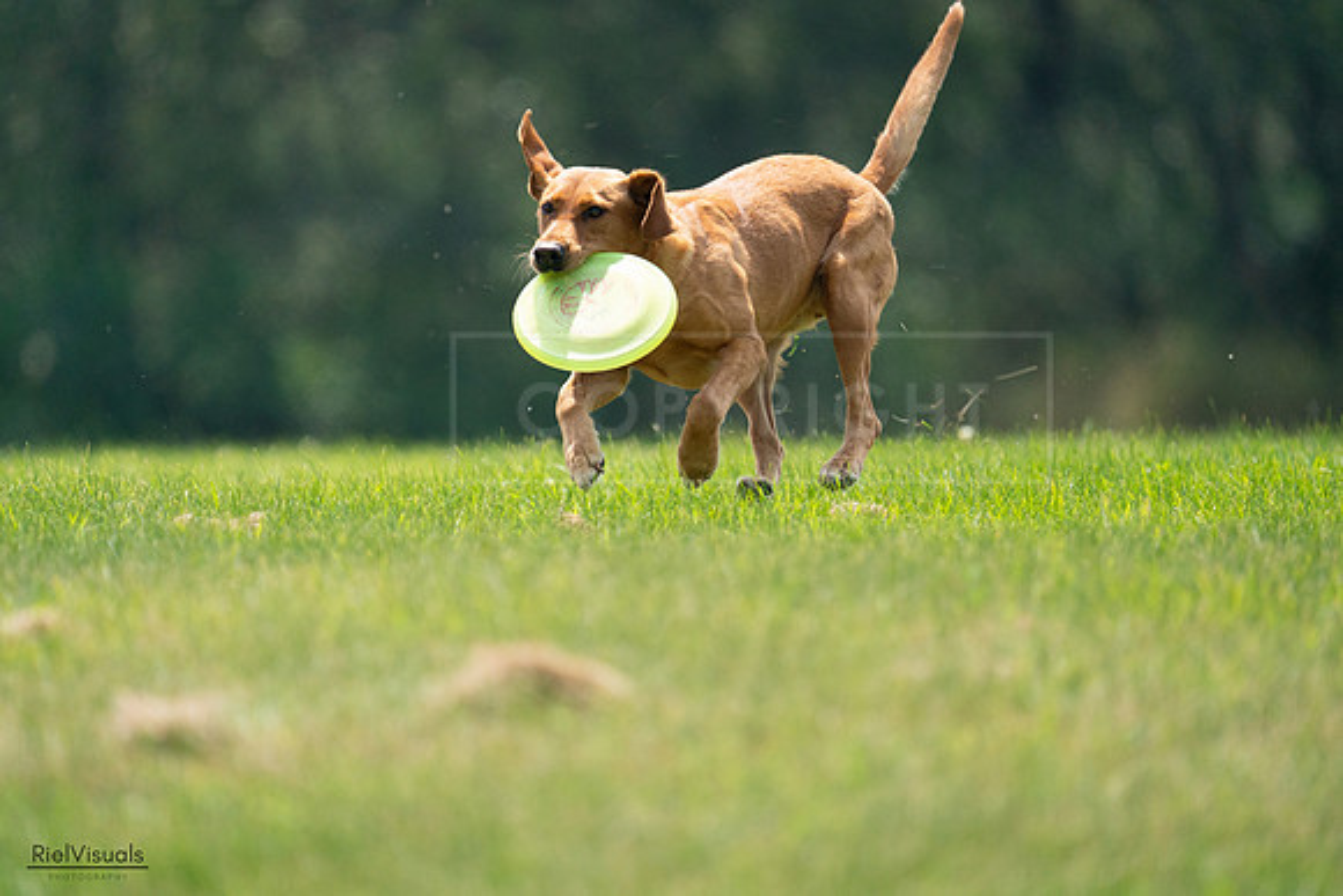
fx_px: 22388
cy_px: 448
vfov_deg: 2.3
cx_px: 672
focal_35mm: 600
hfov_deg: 3.4
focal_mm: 600
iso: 2000
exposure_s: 1/4000
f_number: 6.3
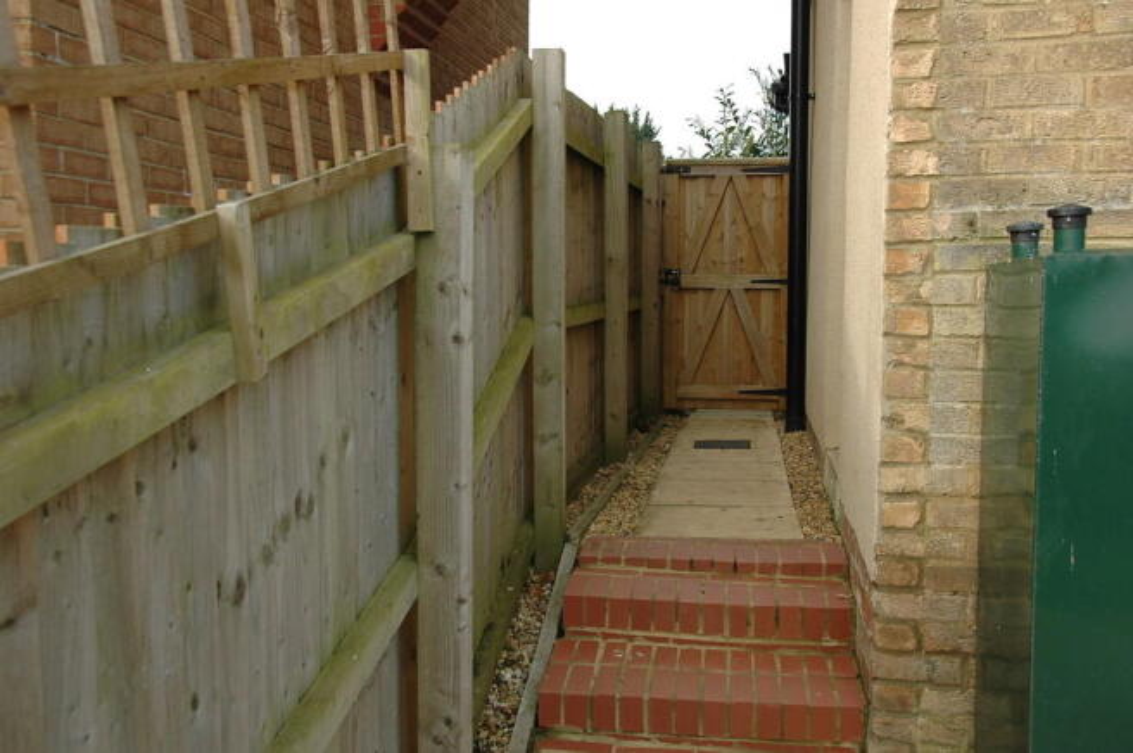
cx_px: 566
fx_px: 1132
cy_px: 376
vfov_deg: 36.8
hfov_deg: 53.2
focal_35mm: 36
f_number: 7.1
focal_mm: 24
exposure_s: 1/400
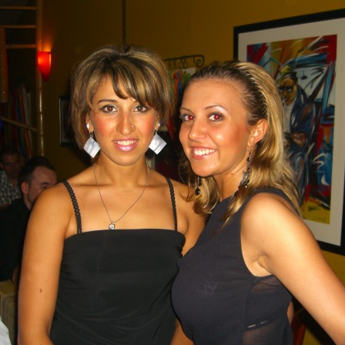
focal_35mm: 45
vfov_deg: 37.6
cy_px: 172
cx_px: 172
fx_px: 507
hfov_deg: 37.6
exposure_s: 1/60
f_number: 2.8
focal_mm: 7.9
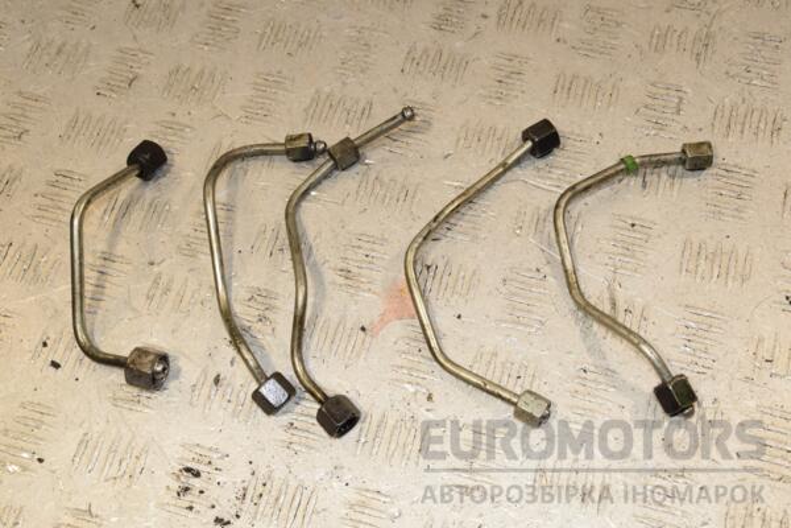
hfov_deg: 37.9
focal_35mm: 52
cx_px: 396
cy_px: 264
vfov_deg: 25.8
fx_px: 1153
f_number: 10
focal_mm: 35
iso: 800
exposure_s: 1/200
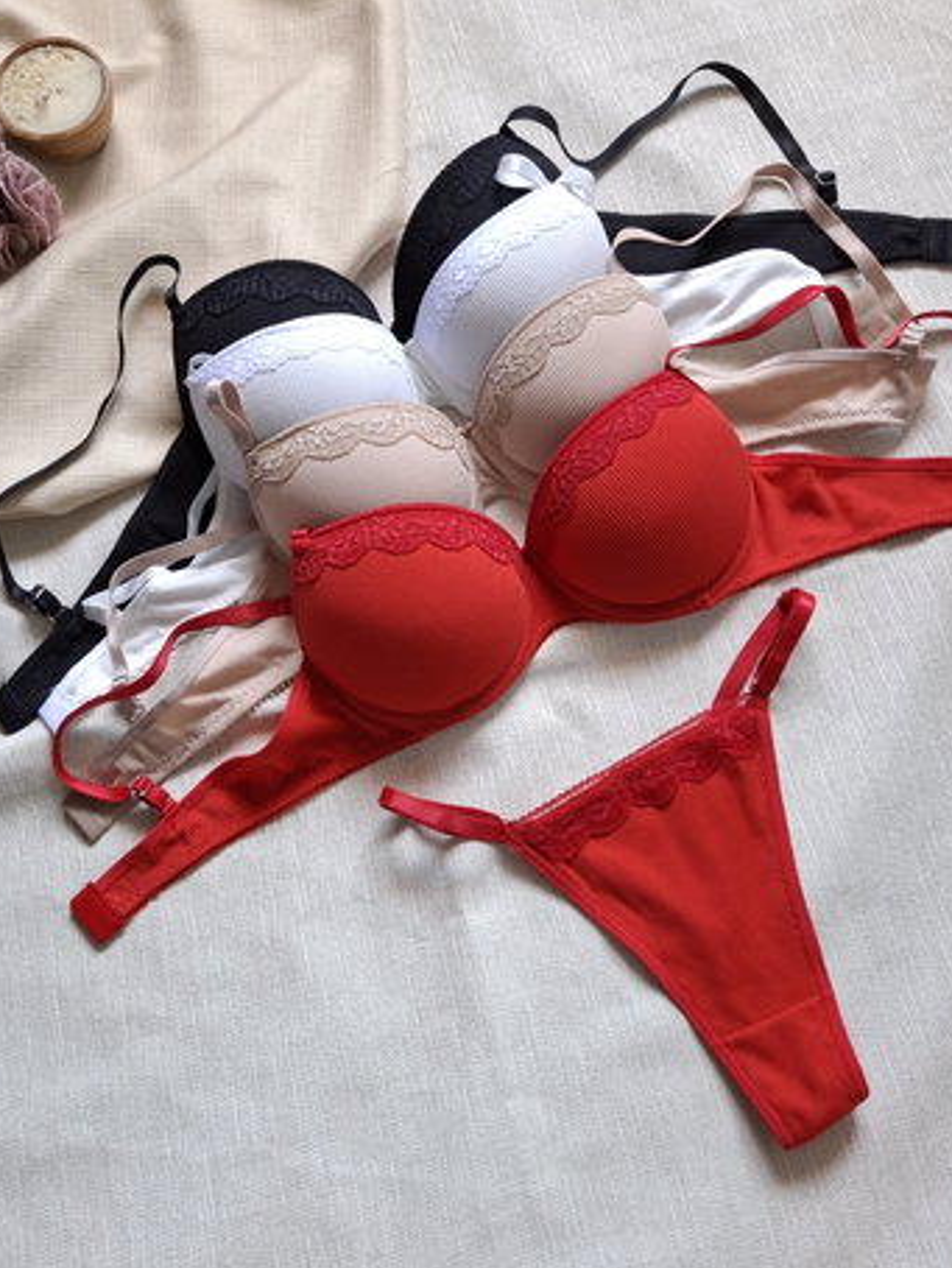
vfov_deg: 65.2
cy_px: 582
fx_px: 989
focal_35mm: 27
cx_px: 424
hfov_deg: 51.3
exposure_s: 1/50
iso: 160
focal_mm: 5.54
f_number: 1.8
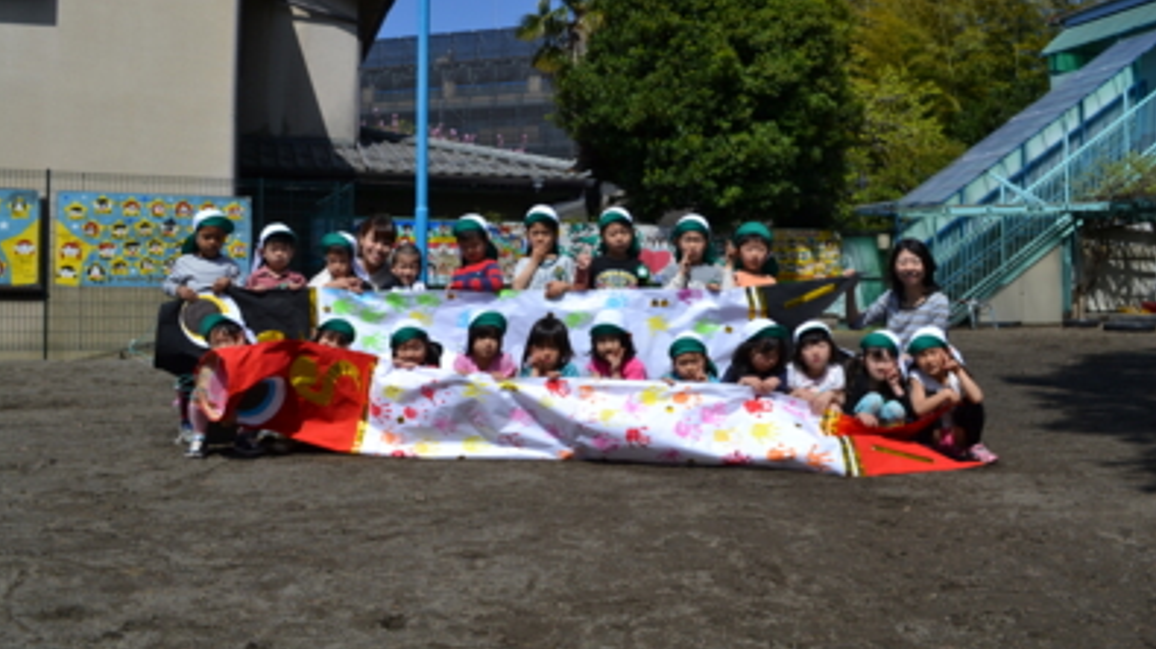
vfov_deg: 33.6
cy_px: 270
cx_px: 574
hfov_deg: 56.6
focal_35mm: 35
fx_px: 1073
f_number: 9
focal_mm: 22
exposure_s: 1/320
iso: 100
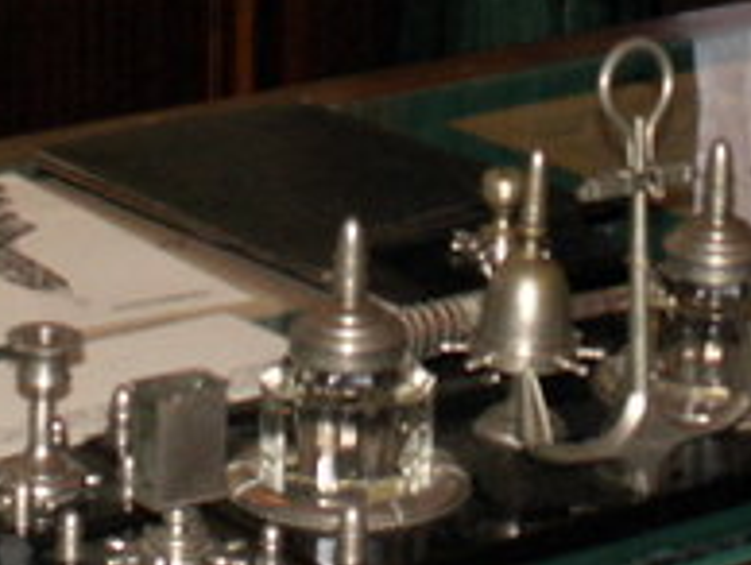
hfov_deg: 11.0
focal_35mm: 180
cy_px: -366
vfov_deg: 8.0
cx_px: 283
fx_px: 3910
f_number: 3.2
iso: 160
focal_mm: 8.39
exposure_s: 1/40
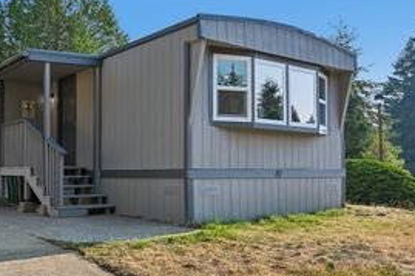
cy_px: 110
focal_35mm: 39
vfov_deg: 34.1
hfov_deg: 48.6
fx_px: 449
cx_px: 131
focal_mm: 21
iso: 400
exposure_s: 1/640
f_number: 8
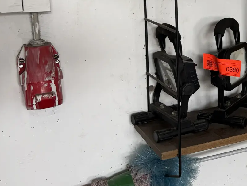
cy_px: 24
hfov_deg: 27.7
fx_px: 442
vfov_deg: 23.1
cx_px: 290
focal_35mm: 62
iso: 125
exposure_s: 1/95
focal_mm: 5.96
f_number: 1.6
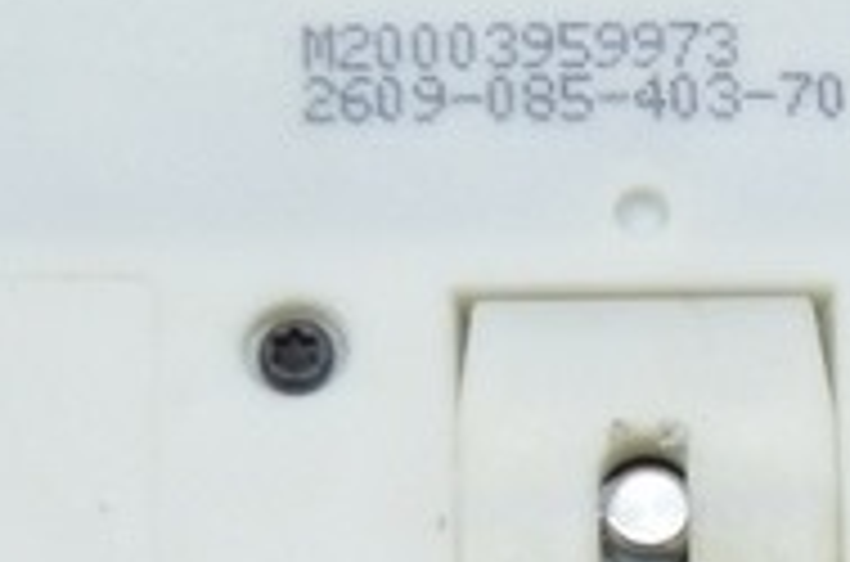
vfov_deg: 5.9
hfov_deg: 9.0
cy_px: 924
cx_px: 675
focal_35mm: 228
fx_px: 5370
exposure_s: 1/40
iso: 400
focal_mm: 28
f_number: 4.2
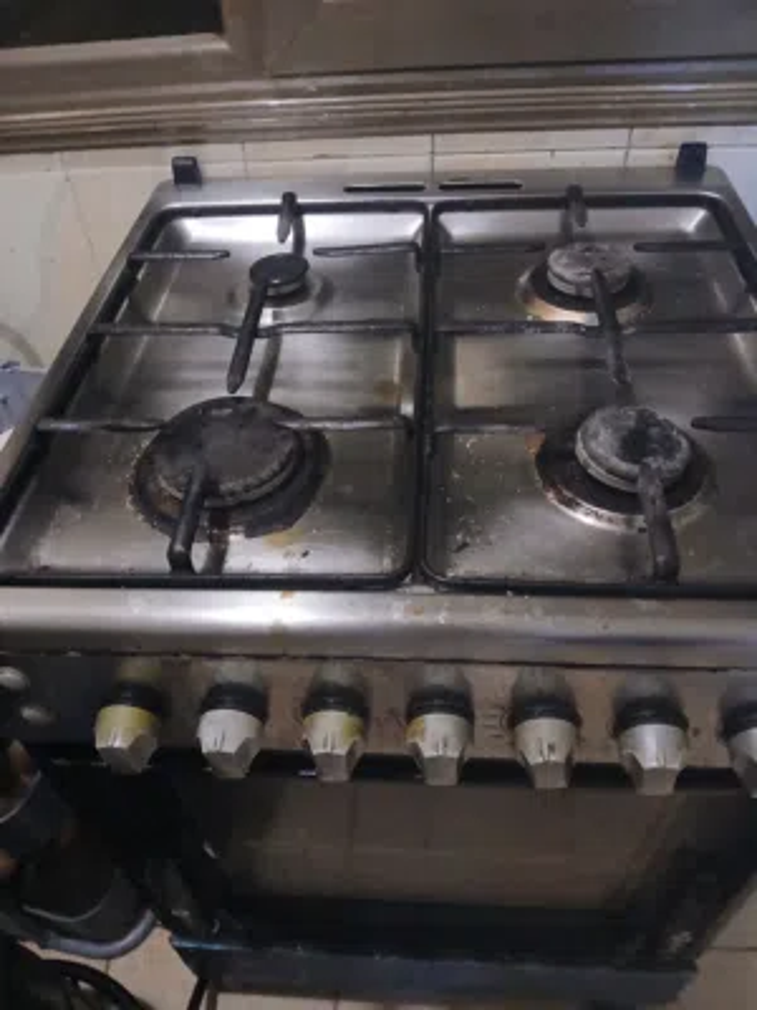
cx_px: 378
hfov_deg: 53.1
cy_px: 505
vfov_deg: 67.3
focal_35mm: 26
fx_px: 758
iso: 2000
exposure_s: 1/16.7
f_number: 1.8
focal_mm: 3.98
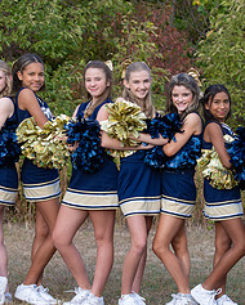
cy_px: 187
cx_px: 69
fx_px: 1539
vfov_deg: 11.3
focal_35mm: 170
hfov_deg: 9.1
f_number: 3.5
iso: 125
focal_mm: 70
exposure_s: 1/400
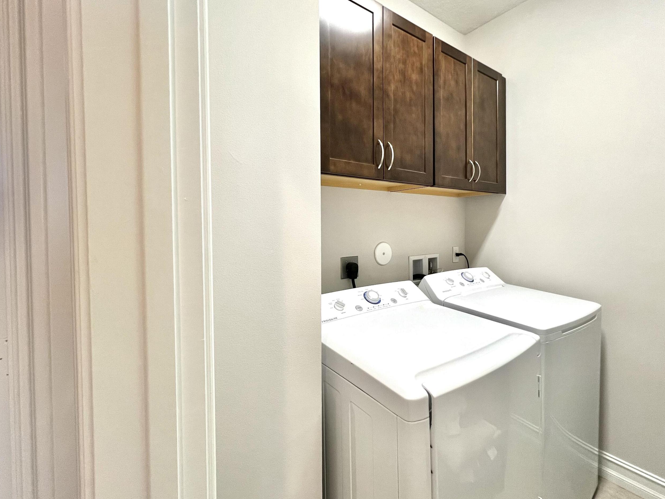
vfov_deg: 81.7
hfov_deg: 98.0
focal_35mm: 15
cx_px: 355
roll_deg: +0.6
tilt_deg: -2.0
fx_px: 288
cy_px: 237
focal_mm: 1.57
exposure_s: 1/120
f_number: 1.8
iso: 200
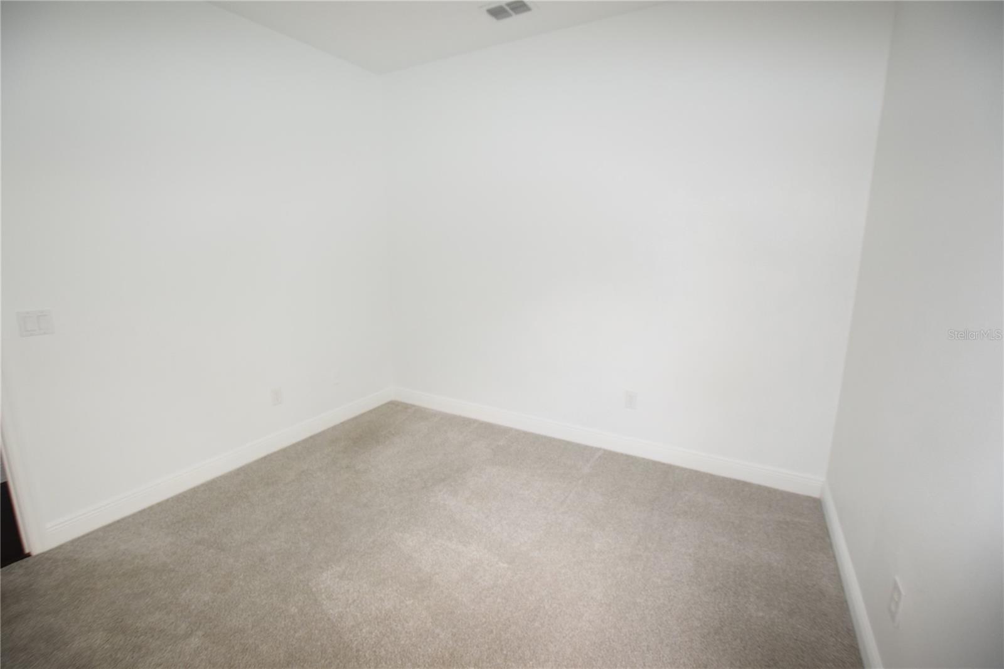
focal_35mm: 15
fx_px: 418
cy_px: 334
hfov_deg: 100.4
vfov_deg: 77.3
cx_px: 502
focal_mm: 10
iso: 800
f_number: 4.5
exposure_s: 1/80
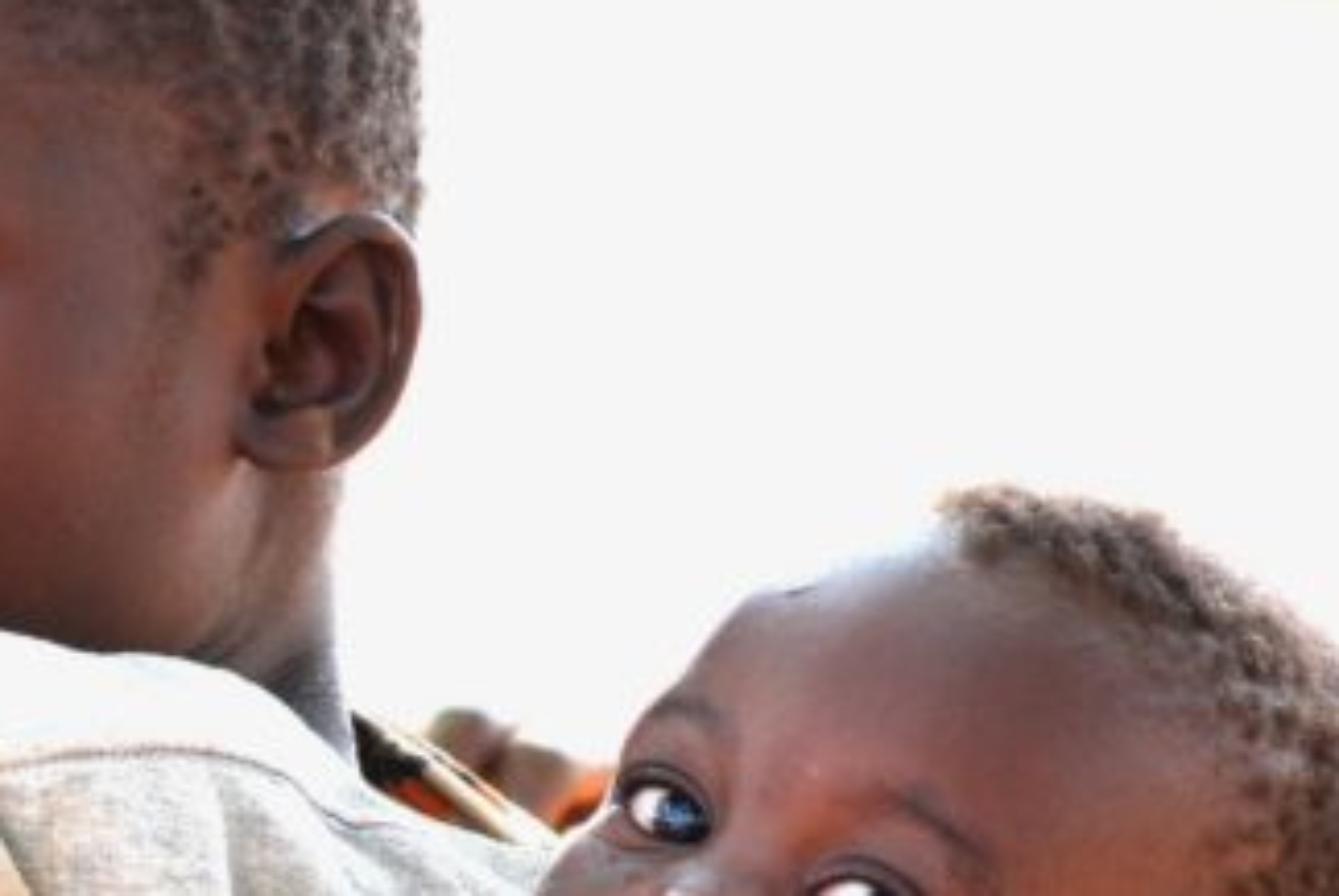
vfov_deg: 2.7
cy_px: 1059
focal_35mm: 520
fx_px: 19354
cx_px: -281
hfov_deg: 4.0
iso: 100
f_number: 4
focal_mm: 105
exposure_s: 1/125
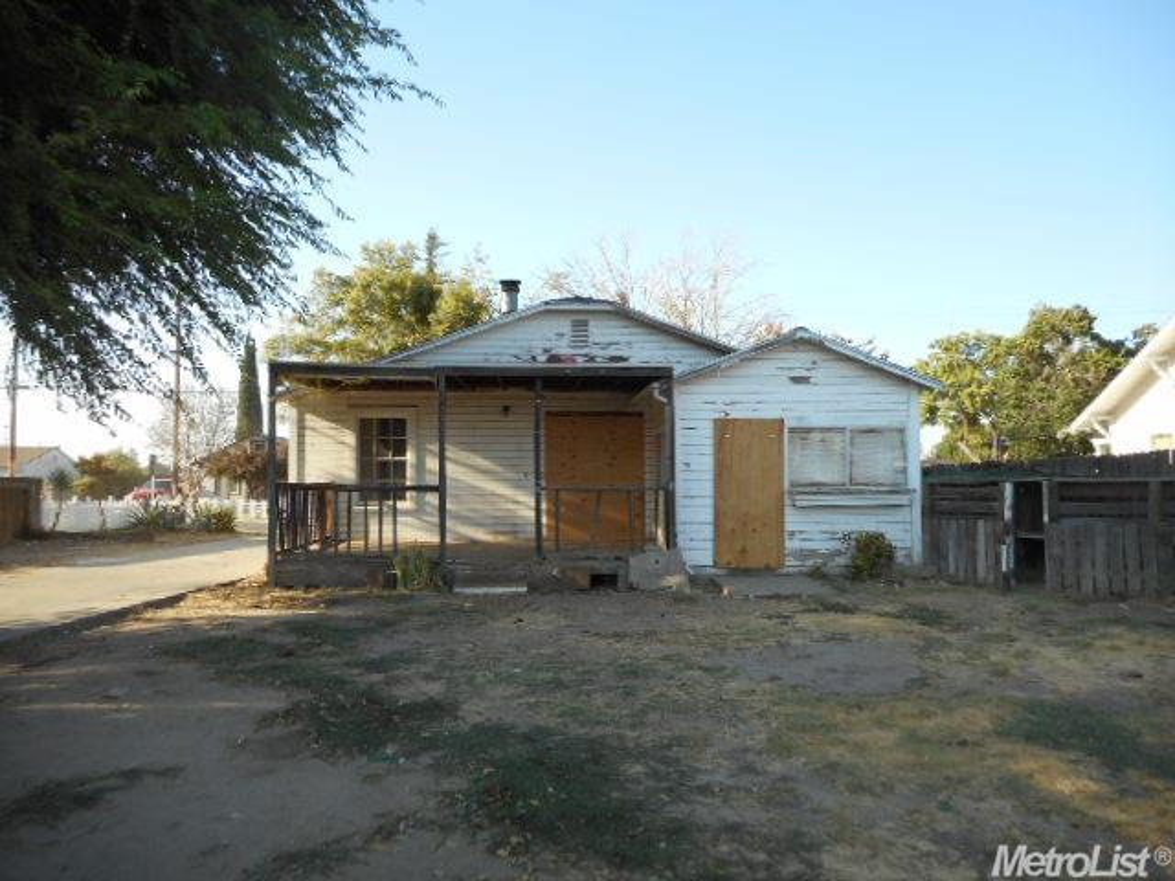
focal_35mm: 25
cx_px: 588
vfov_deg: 54.9
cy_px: 440
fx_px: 849
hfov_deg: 69.4
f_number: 3.7
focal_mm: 4.5
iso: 80
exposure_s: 1/200
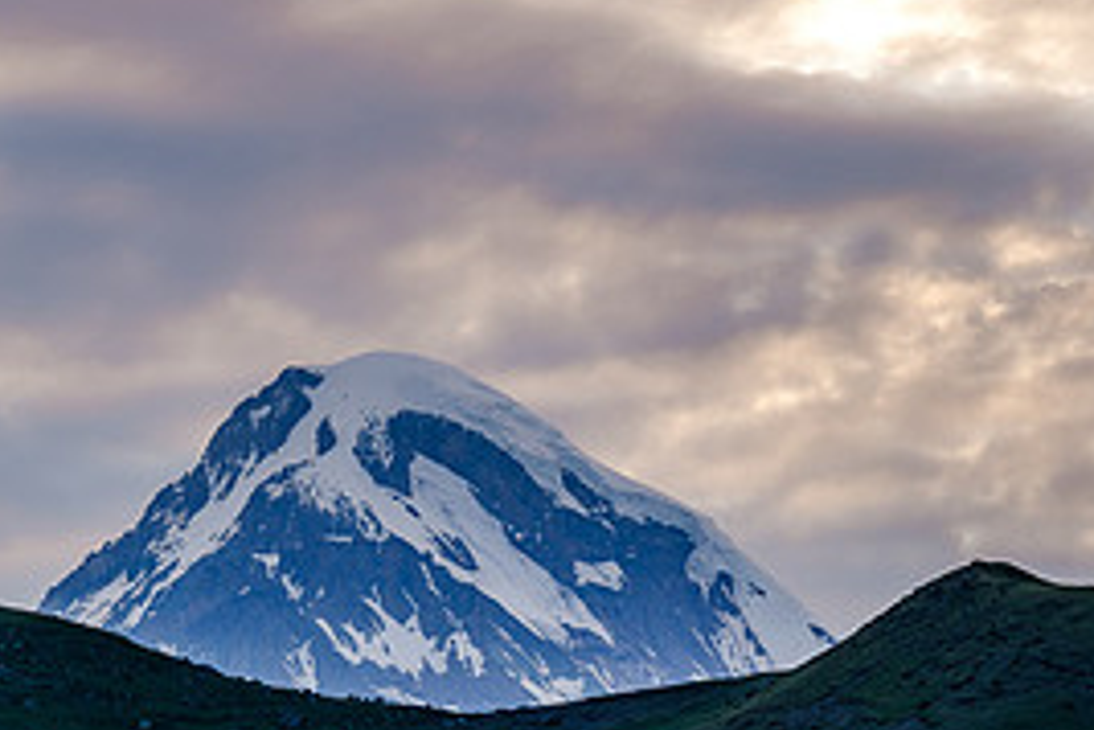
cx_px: 447
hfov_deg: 10.6
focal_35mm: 194
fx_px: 5895
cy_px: 585
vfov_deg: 7.1
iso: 160
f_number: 8
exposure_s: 1/70
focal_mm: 56
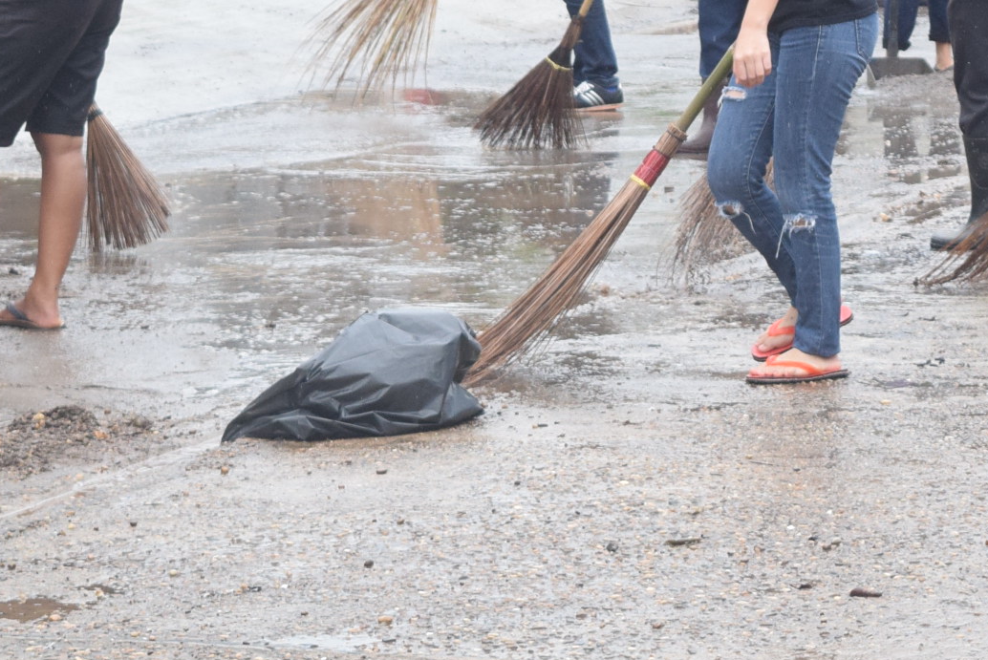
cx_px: 795
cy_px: -115
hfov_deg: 9.5
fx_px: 5959
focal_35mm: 217
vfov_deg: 6.3
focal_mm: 50
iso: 800
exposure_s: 1/640
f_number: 5.6
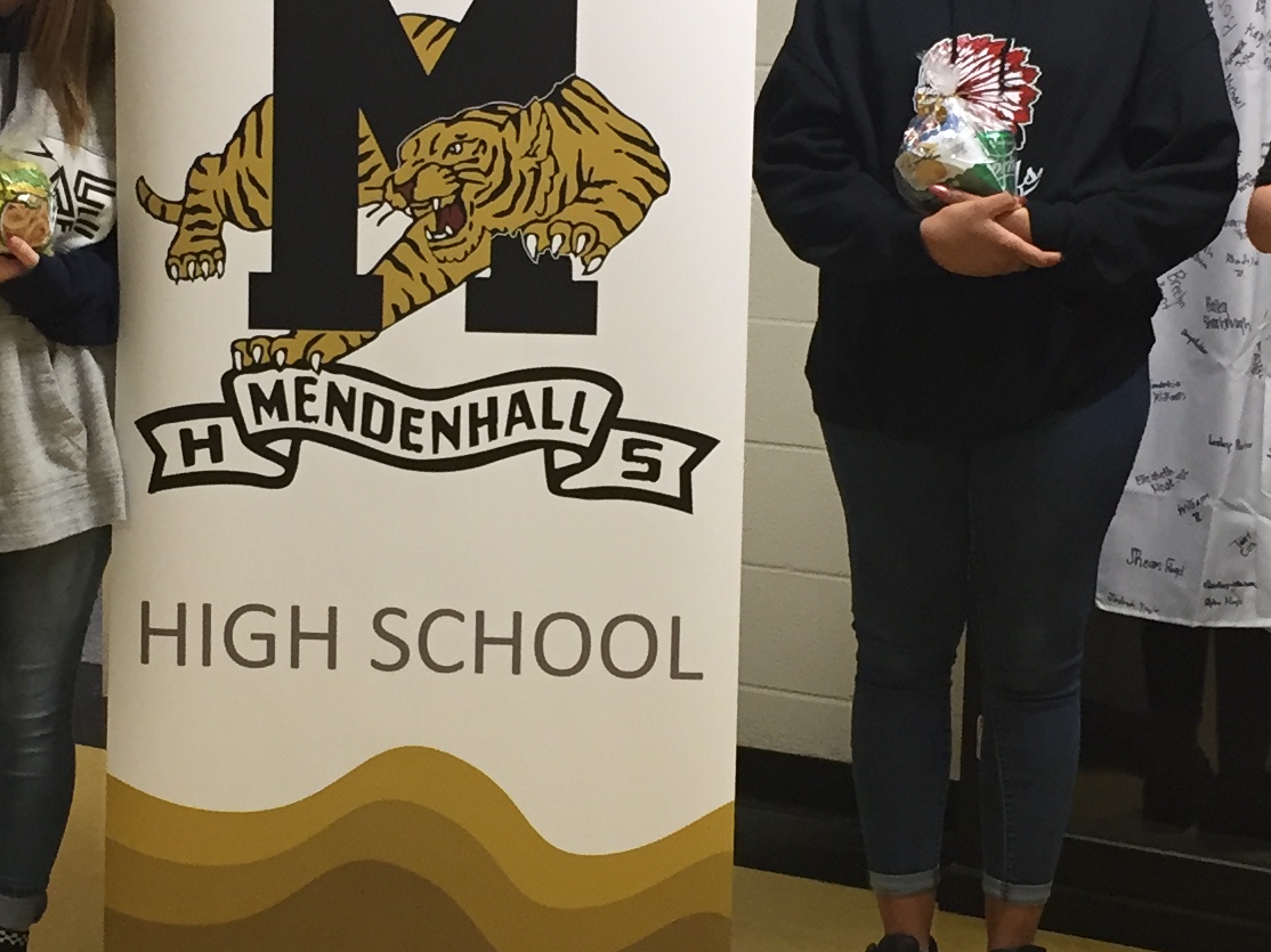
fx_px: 3120
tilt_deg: -10.5
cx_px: 539
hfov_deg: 23.0
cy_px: 496
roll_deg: -2.2
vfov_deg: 17.4
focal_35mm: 85
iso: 100
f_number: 2.2
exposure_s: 1/30
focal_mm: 4.15
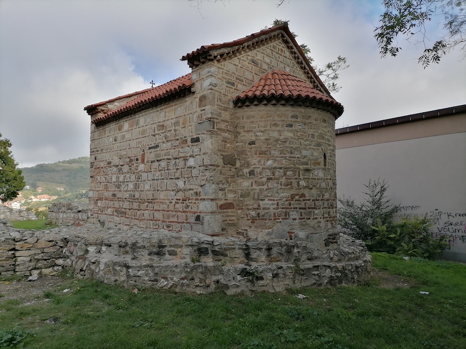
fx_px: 363
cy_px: 174
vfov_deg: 51.4
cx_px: 233
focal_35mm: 27
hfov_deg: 65.3
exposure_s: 1/757
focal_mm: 5.4
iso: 50
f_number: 1.8
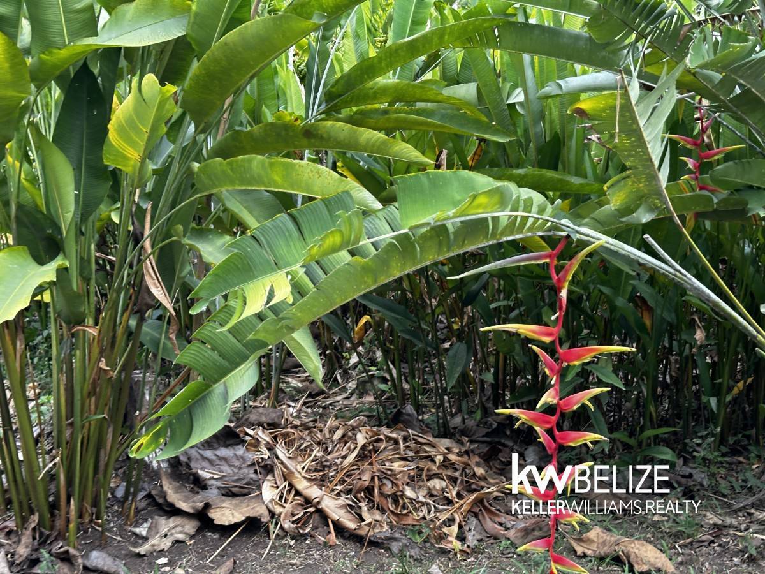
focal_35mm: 48
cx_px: 382
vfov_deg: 30.3
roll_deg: -5.3
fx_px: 1061
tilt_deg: -6.7
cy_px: 287
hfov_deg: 39.7
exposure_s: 1/172
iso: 64
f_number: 1.78
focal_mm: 6.86
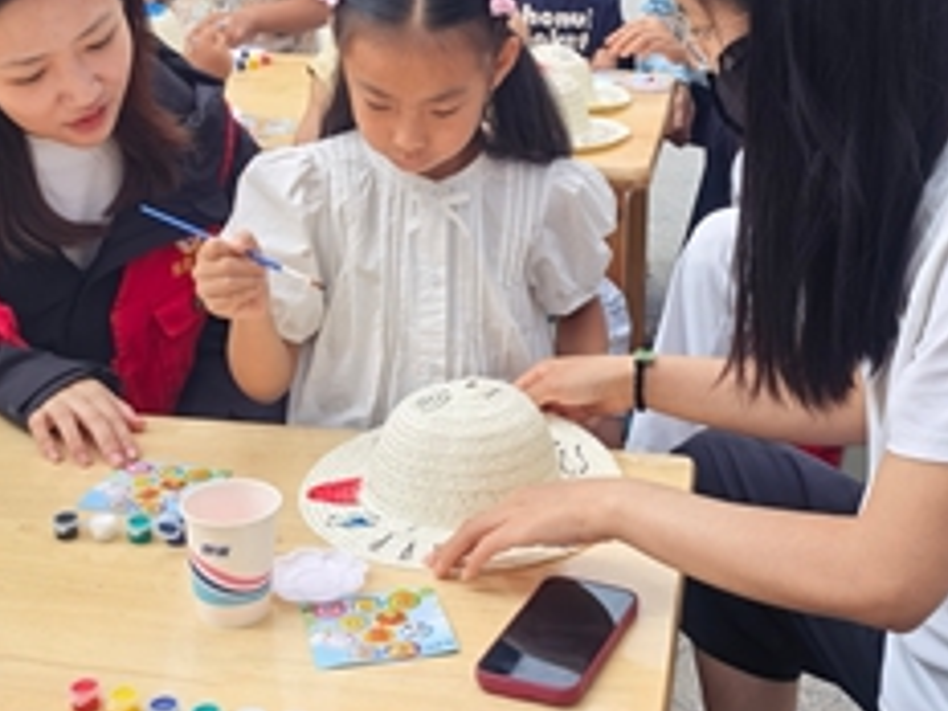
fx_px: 1698
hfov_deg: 31.2
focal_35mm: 62
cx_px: 535
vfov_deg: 23.4
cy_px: 172
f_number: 4
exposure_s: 1/363
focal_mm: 6.98
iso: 50
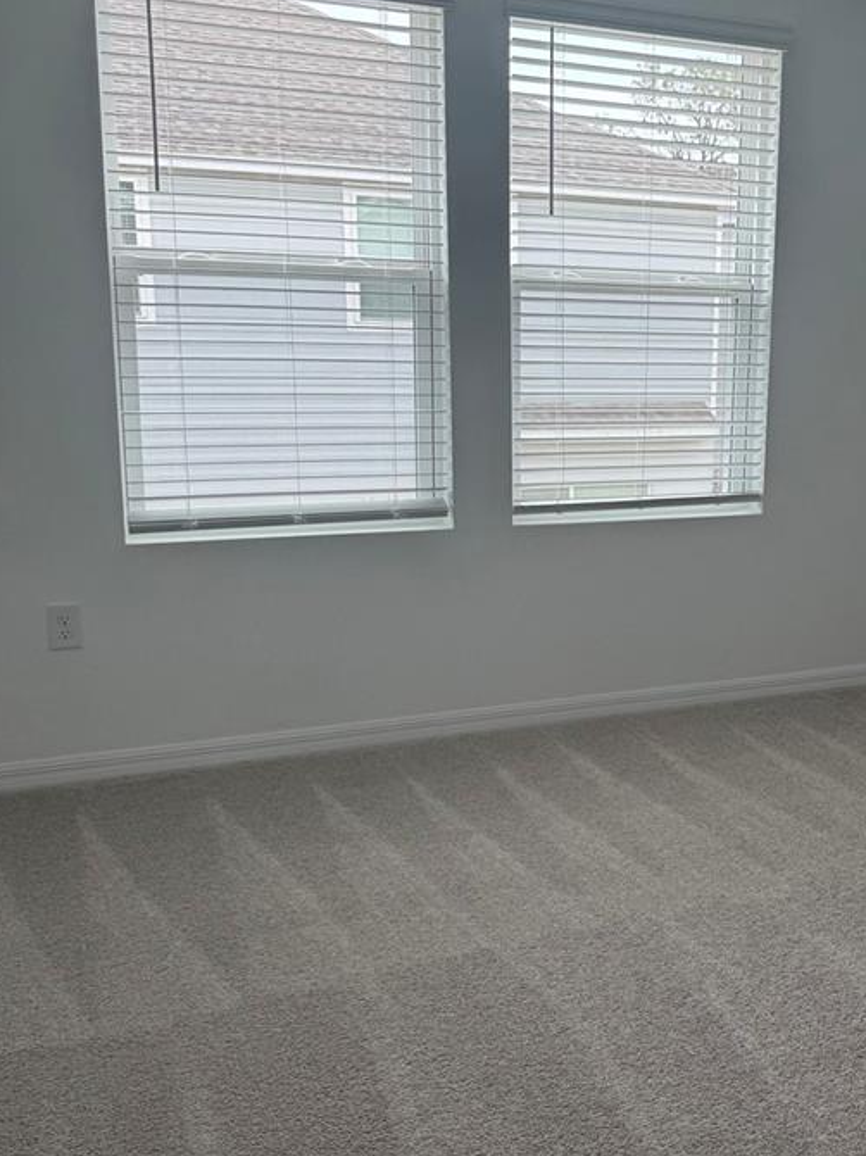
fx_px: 1435
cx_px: 737
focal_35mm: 43
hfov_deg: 32.3
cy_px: 621
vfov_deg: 43.8
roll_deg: -3.1
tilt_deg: -14.0
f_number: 1.78
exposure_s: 1/194
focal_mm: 6.76
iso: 64
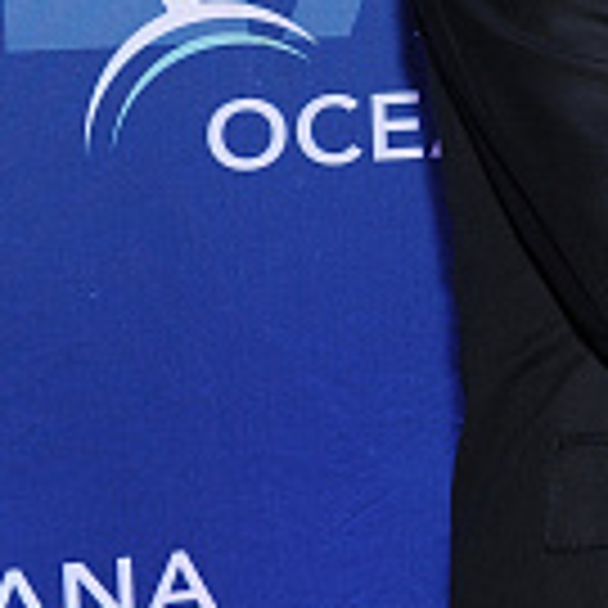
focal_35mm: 120
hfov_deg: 13.3
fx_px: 2385
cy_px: 11
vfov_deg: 14.3
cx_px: 1049
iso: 800
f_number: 8
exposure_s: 1/125
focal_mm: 32
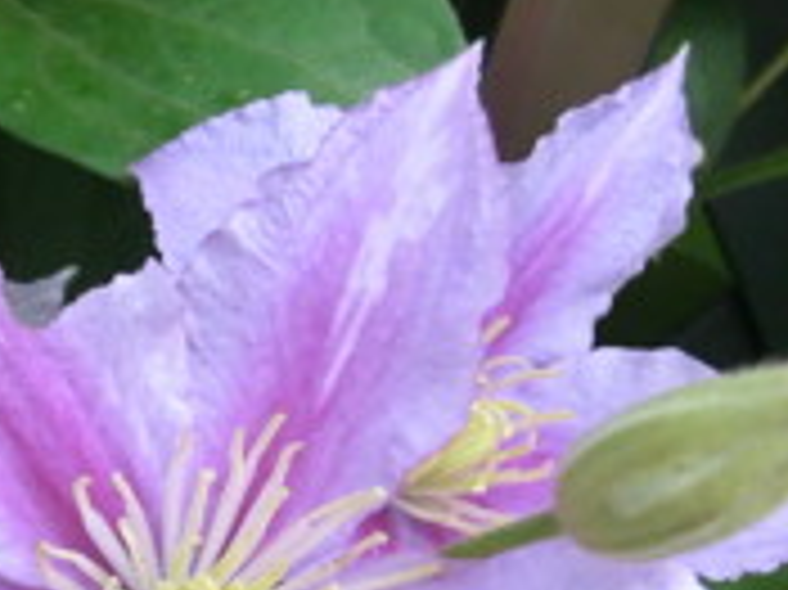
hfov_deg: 19.7
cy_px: 622
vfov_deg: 15.1
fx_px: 2184
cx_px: -36
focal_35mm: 96
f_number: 4
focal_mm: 7.38
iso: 320
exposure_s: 1/250
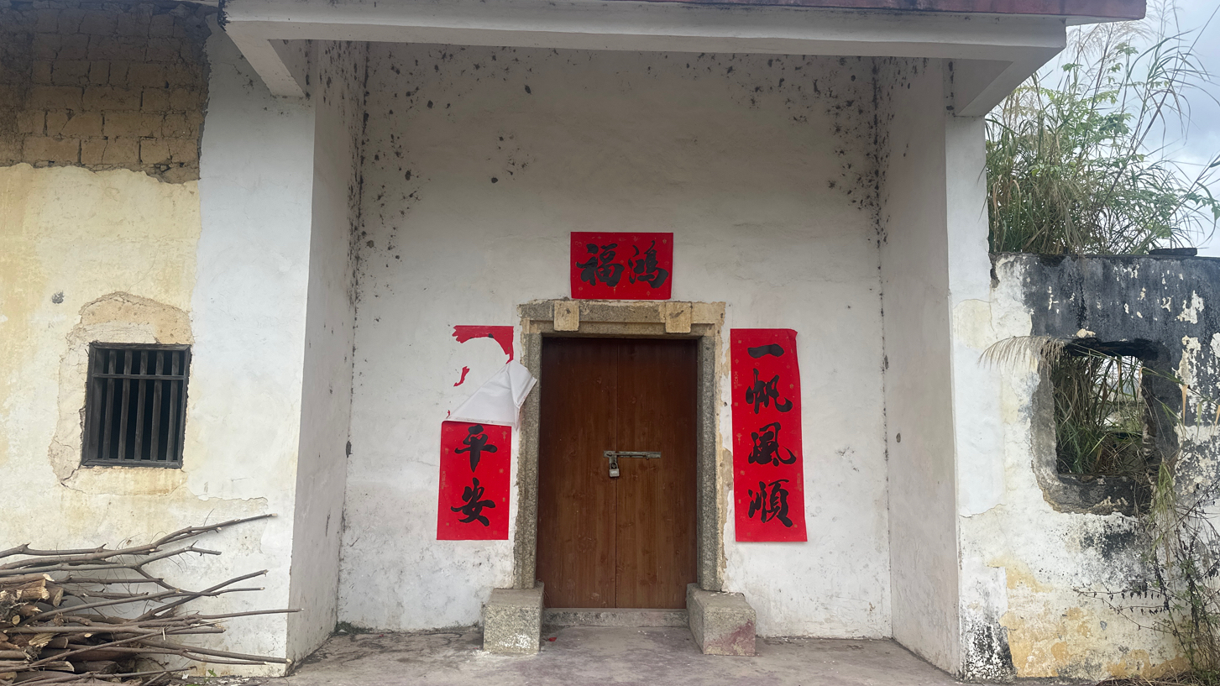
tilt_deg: +6.0
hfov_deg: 69.9
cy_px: 339
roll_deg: -0.2
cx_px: 602
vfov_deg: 42.9
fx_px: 873
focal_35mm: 27
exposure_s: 1/642
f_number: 1.78
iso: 80
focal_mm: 6.86
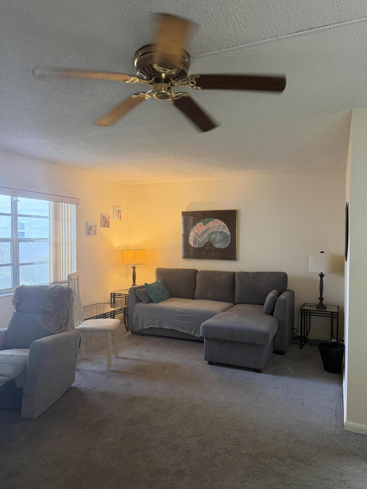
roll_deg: -0.3
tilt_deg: -1.2
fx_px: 339
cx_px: 184
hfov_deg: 56.8
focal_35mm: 24
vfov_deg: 71.6
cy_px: 244
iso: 320
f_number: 1.78
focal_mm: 6.76
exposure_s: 1/60
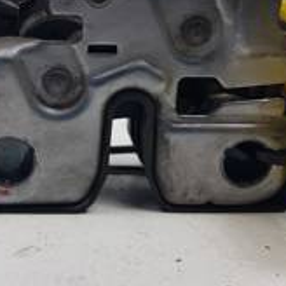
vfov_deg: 30.1
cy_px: 75
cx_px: 47
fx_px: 523
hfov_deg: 29.7
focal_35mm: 56
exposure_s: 1/335
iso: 40
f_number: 1.7
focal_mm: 4.2
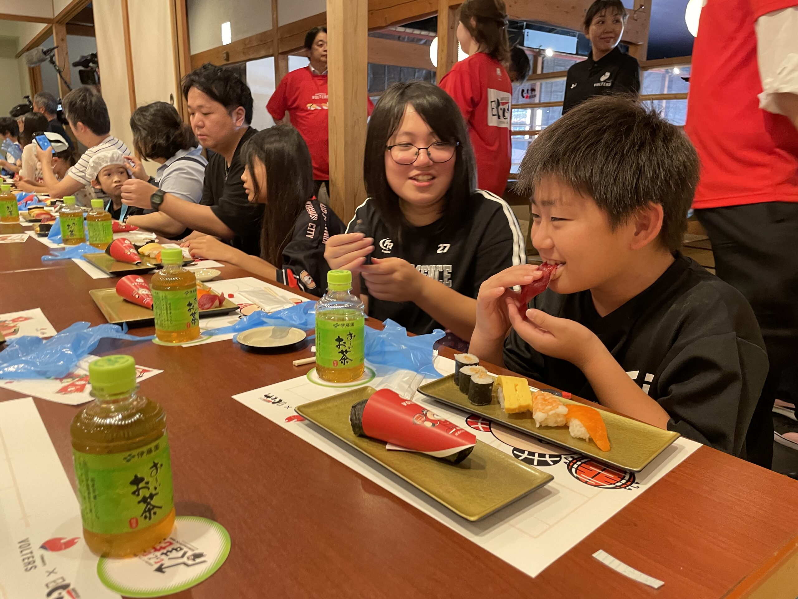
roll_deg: +1.0
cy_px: 300
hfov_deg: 67.3
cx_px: 399
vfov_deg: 53.1
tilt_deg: -15.4
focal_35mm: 26
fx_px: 599
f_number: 1.6
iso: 250
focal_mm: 4.2
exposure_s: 1/60
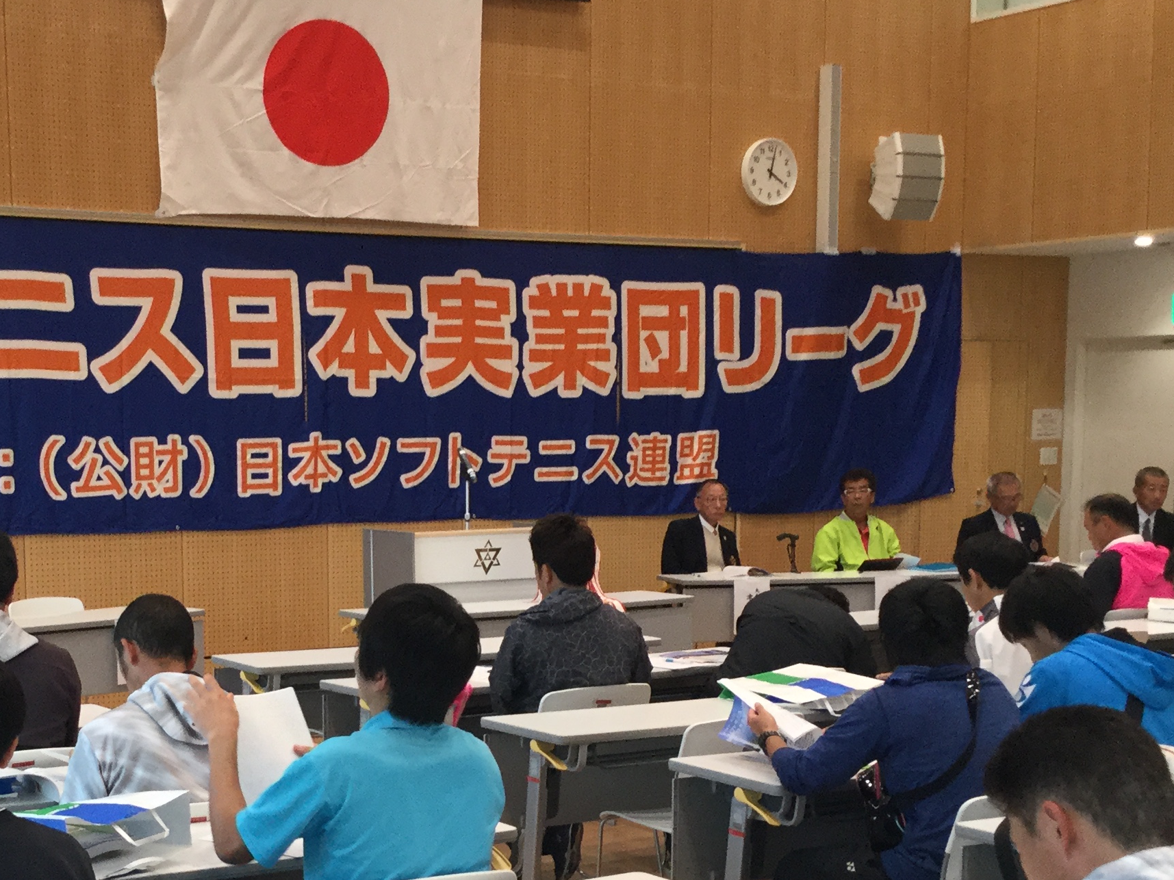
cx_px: 382
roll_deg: -0.2
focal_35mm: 59
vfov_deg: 24.5
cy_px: 664
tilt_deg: -7.6
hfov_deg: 32.4
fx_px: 2001
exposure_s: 1/30
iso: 25
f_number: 2.4
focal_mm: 3.3
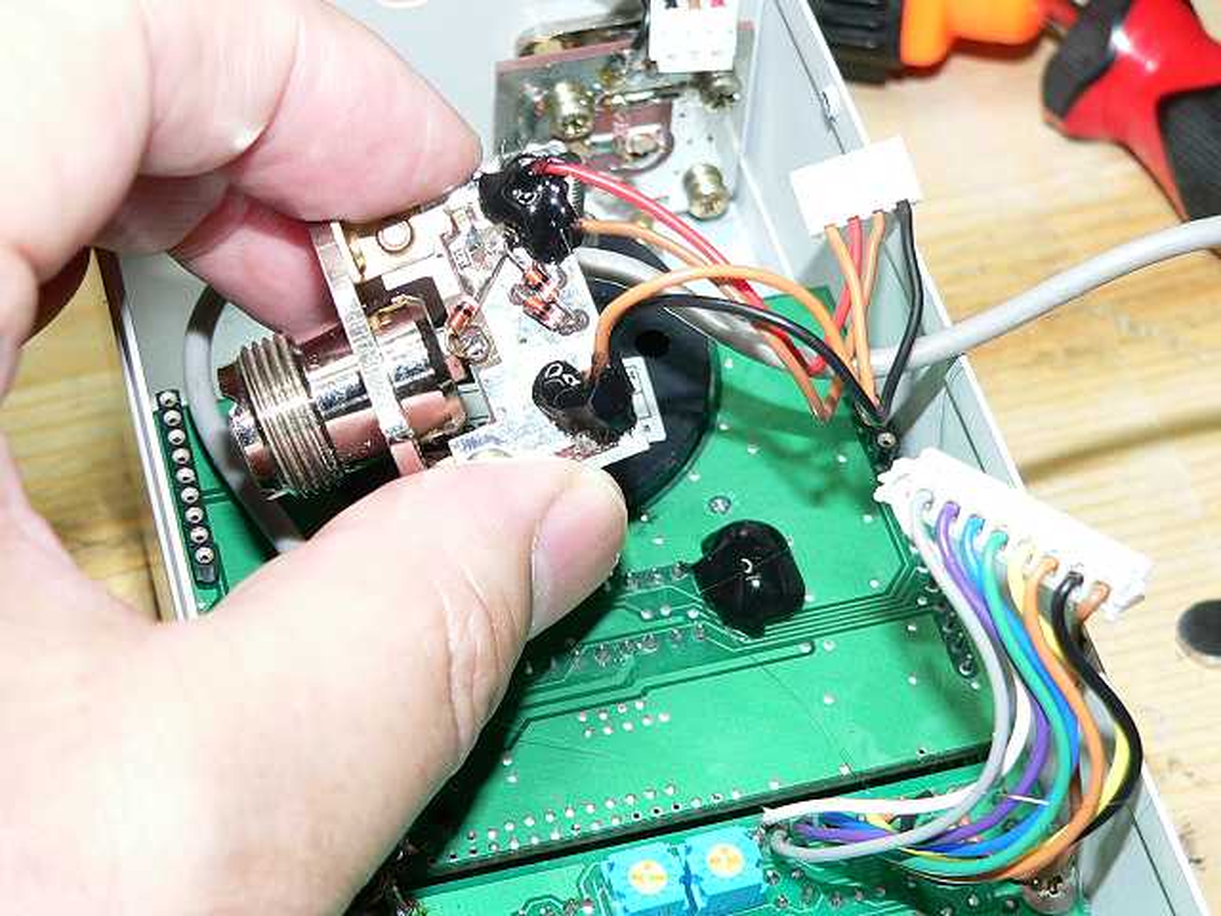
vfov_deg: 19.6
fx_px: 2645
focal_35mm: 75
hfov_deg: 26.0
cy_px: 458
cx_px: 610
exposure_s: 1/60
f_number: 4
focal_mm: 12.4
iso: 200
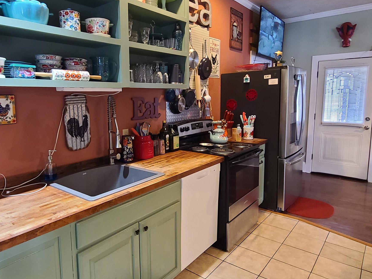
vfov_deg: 58.9
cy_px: 134
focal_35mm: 23
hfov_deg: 73.0
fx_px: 247
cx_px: 146
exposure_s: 1/30
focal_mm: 2.2
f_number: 2.2
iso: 320
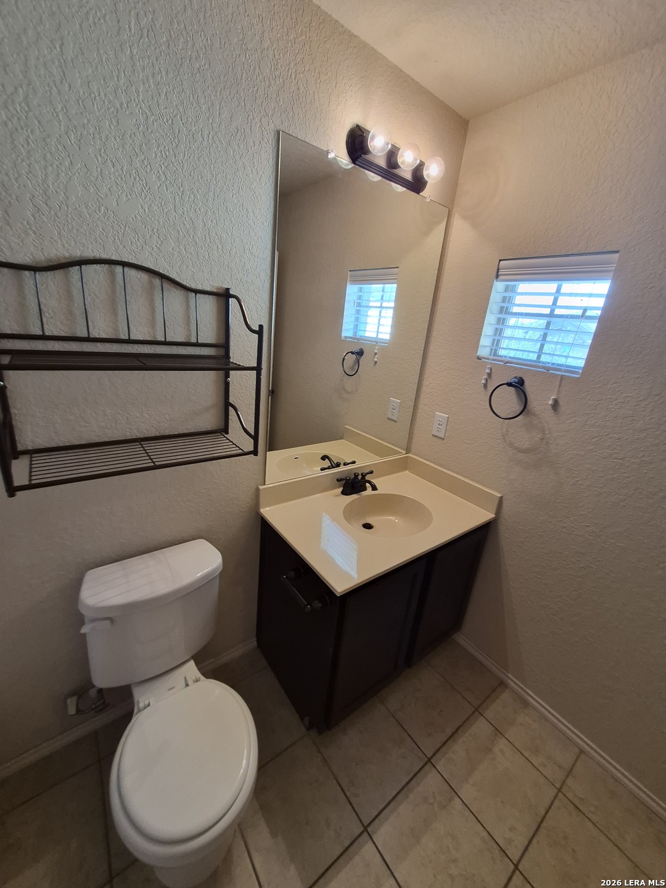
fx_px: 333
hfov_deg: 89.9
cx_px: 333
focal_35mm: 13
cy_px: 444
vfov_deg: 106.2
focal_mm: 1.74
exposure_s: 1/60
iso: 160
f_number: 2.2
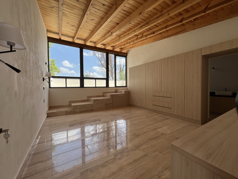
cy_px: 90
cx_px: 119
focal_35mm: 13
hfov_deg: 106.2
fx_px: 89
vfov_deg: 89.9
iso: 32
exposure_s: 1/426
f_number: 1.8
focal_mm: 1.57
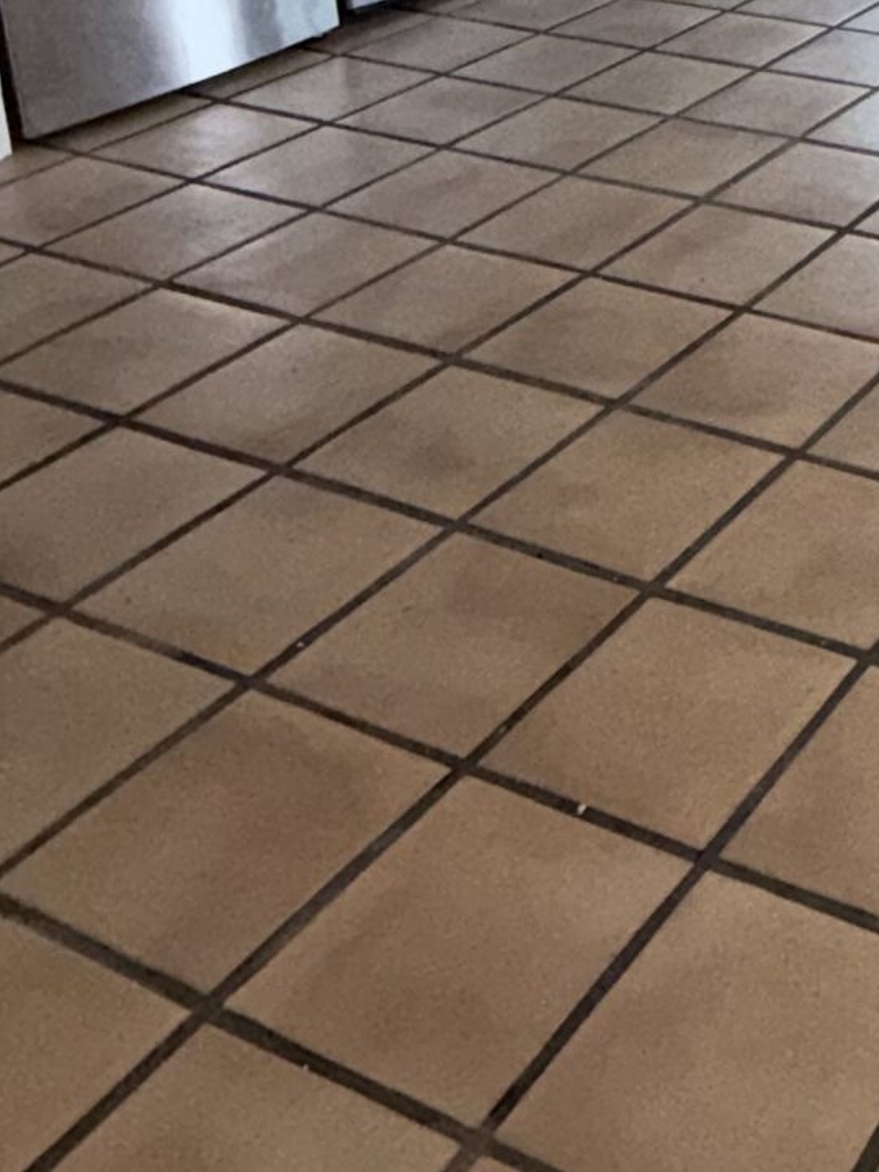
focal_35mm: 50
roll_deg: -3.0
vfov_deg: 33.8
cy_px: -80
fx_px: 1692
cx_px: 1149
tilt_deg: -14.6
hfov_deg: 25.1
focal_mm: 2.22
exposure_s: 1/60
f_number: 2.2
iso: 100
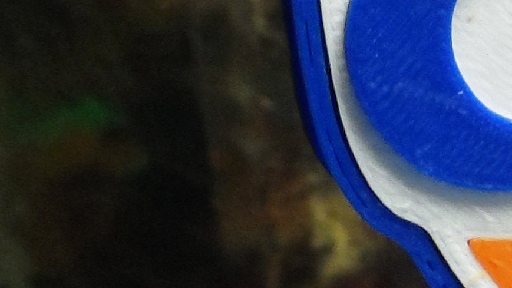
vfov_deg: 9.2
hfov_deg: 14.5
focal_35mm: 130
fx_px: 1765
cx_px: 922
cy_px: 312
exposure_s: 1/30
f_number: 3.2
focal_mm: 4
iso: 240
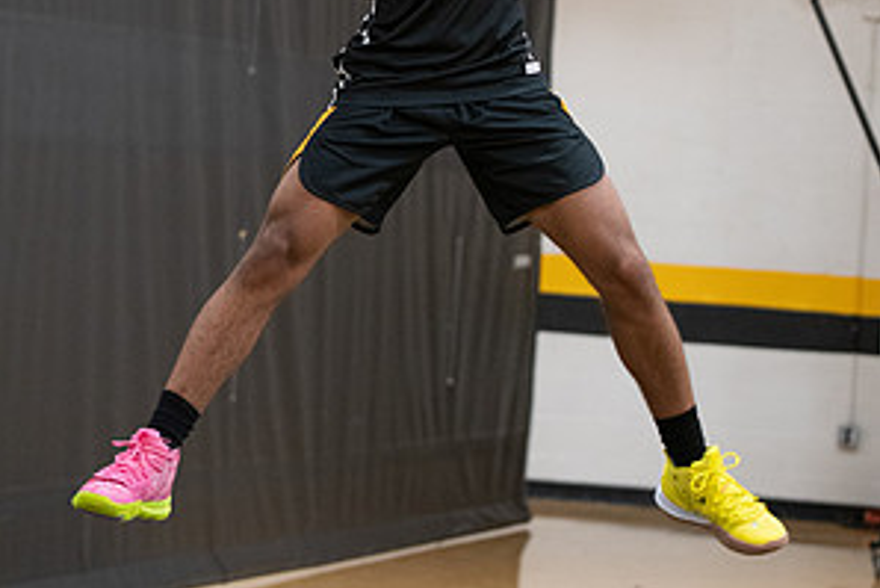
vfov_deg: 6.7
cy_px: 27
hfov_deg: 10.1
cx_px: 440
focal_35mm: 204
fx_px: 4989
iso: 2000
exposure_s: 1/200
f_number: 2.8
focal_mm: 90
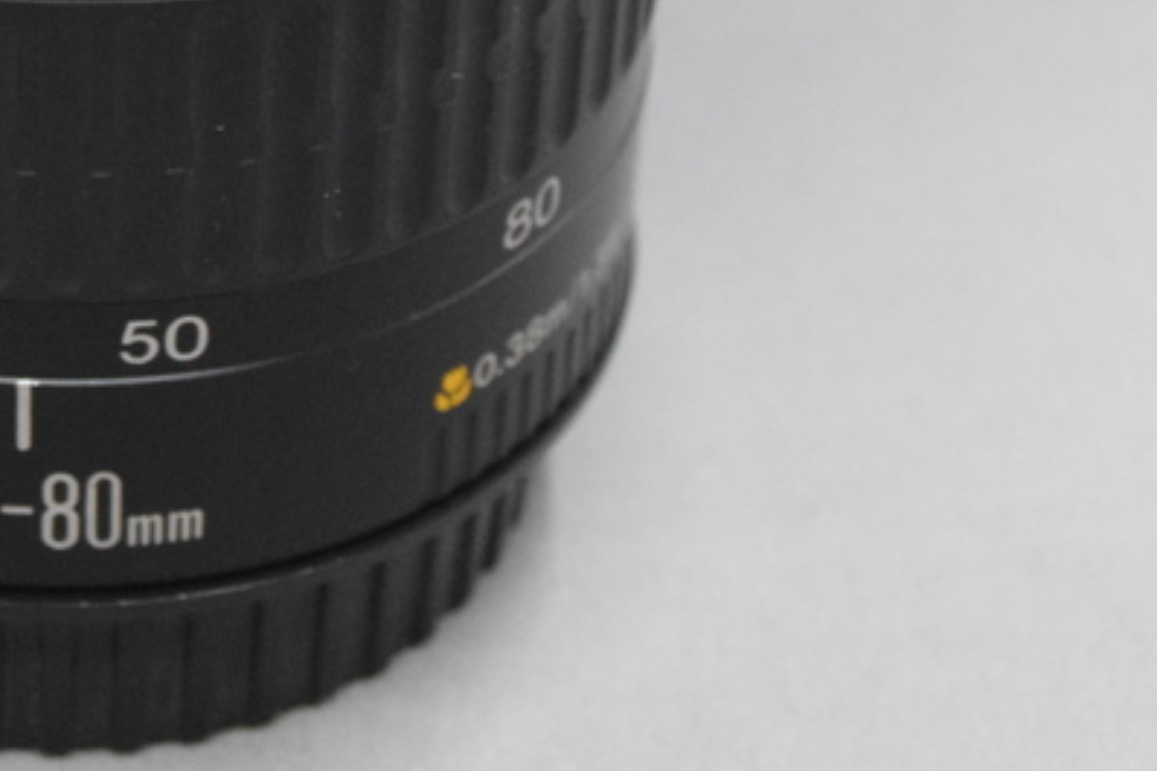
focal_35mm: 204
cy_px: -189
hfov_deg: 10.1
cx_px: 87
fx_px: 6537
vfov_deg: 6.7
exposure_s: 1/125
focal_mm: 45
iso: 3200
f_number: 8
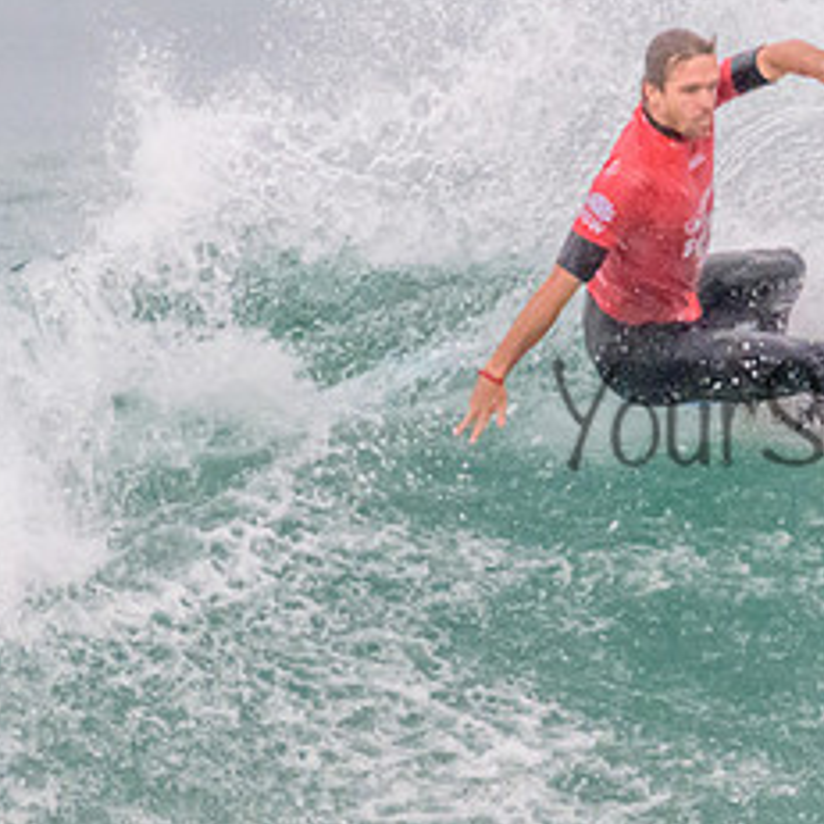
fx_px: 61484
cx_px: 859
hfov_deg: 0.8
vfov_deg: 0.8
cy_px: 274
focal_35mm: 2283
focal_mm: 800
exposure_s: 1/2000
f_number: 11
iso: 5000
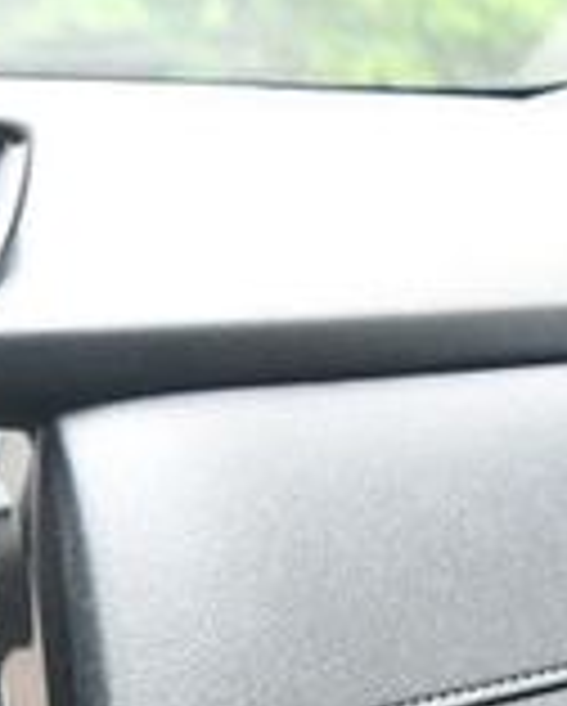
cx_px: -428
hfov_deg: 13.5
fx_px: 2156
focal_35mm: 103
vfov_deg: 17.7
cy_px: 841
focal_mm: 18
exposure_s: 1/125
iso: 3200
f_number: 3.5
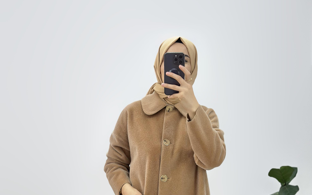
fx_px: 578
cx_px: 156
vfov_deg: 18.7
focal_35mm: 68
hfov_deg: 30.2
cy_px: 187
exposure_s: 1/204
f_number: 1.78
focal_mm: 6.86
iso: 80
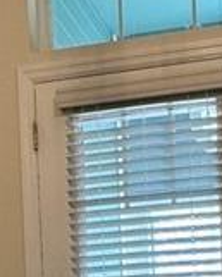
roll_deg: +2.9
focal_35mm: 102
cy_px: 379
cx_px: 41
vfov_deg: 17.4
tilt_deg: -2.6
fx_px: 837
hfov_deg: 15.0
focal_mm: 2.22
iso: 100
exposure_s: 1/120
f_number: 2.2
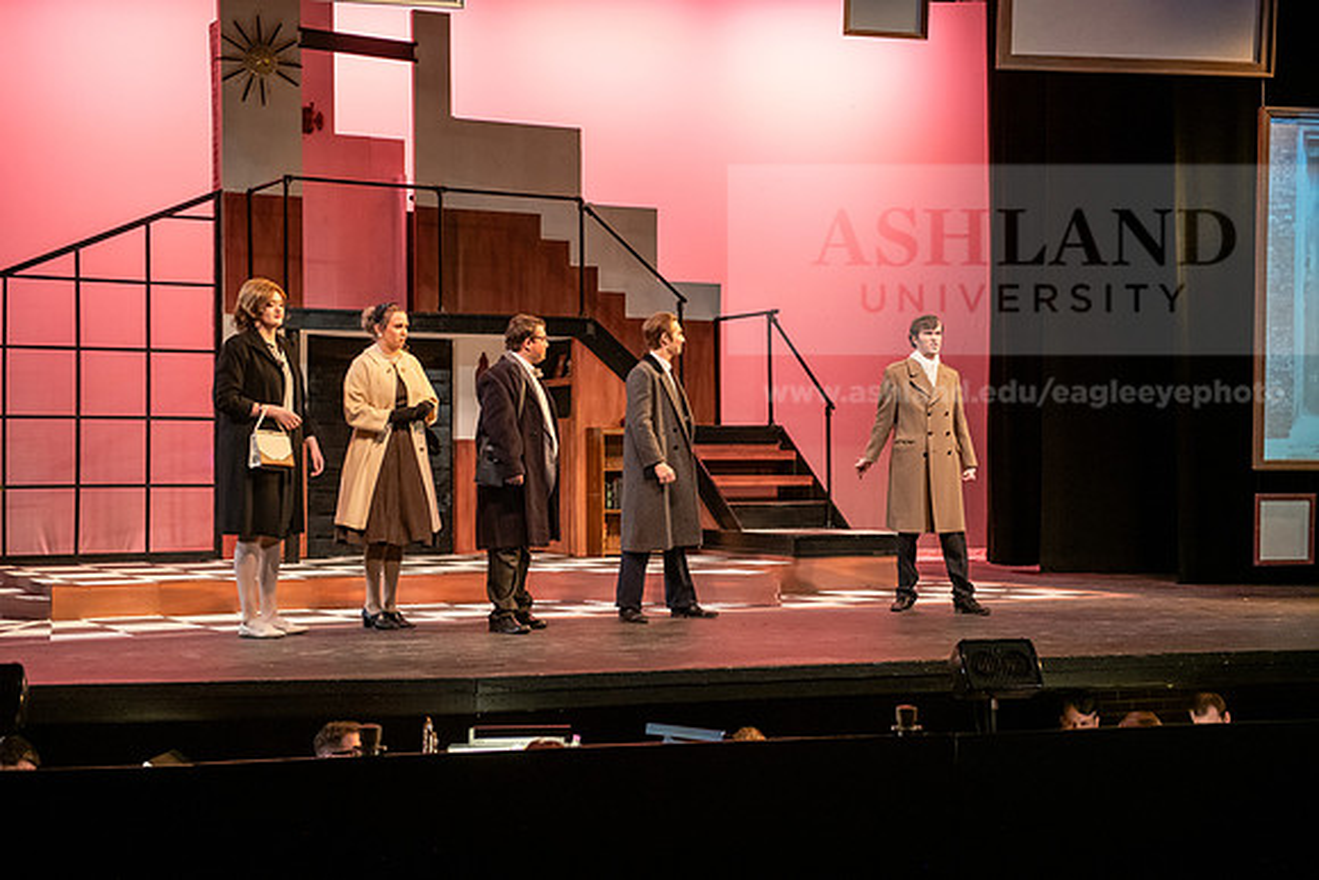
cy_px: 440
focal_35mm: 55
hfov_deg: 36.2
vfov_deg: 24.6
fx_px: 2016
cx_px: 660
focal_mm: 55
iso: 2500
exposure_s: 1/200
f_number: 3.2
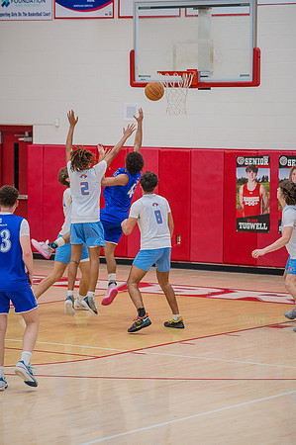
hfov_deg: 9.1
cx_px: 148
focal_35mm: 150
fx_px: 1854
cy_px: 222
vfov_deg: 13.7
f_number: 5
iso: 1000
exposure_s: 1/250
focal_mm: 150
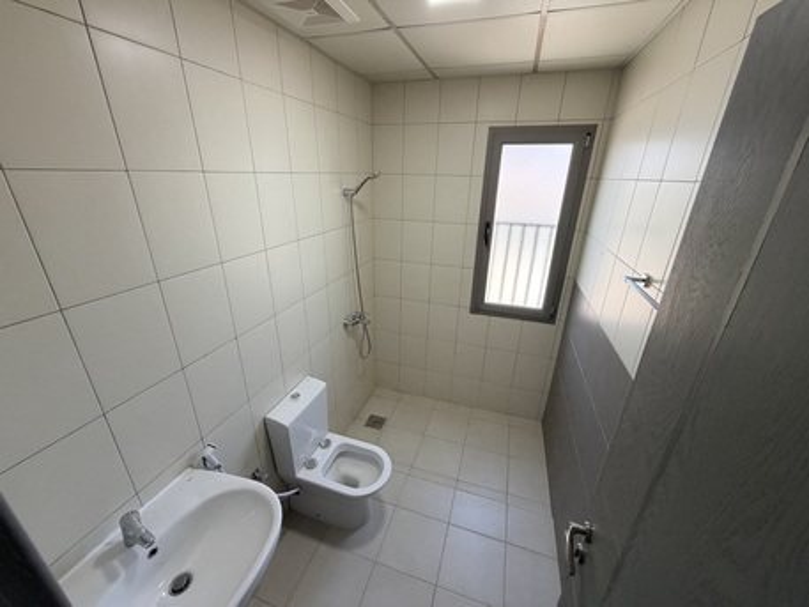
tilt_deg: -22.1
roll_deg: -1.1
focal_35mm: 14
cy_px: 304
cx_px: 404
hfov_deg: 102.0
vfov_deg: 85.7
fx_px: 327
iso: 200
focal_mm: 2.22
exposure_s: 1/121
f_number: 2.2
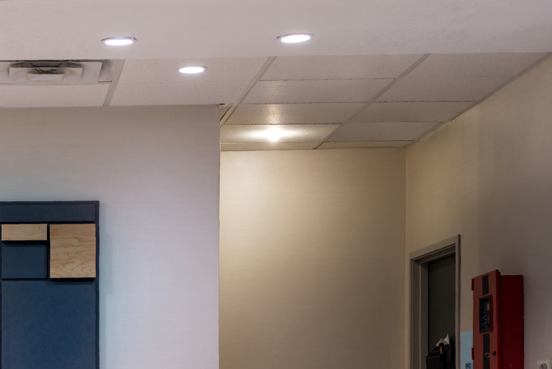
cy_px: 417
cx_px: -27
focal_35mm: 125
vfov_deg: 10.8
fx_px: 1917
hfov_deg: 16.0
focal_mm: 50
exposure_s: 1/20
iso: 100
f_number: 6.3
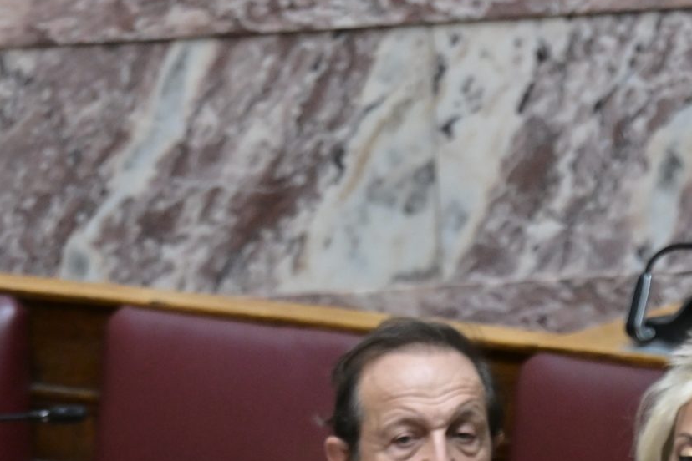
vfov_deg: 1.3
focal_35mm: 1082
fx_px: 20797
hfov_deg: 1.9
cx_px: 772
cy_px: 568
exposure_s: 1/250
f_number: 6
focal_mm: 350
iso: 2200
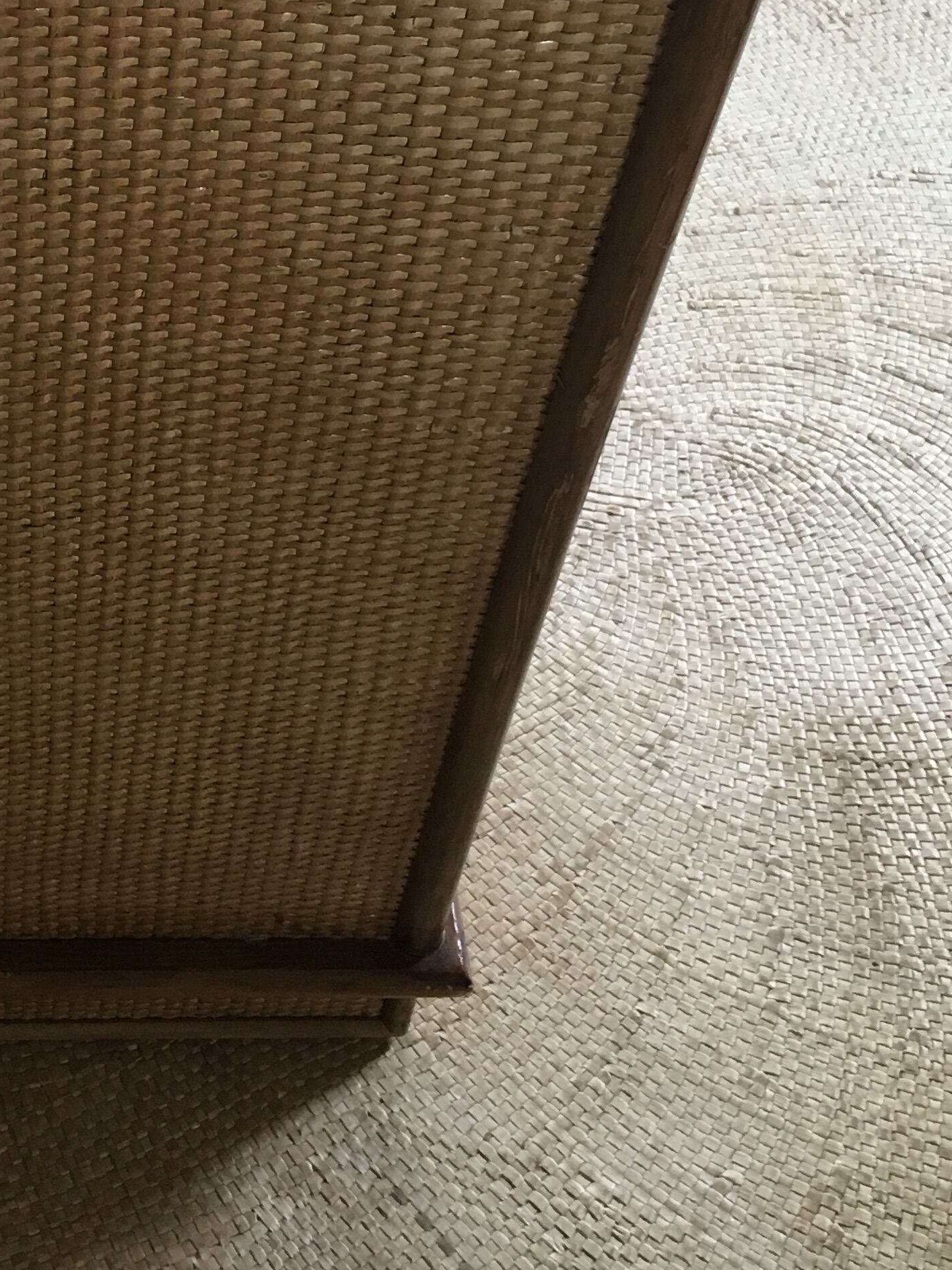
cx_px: 41
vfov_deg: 30.6
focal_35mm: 62
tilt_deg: -46.8
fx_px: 2274
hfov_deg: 22.9
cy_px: 288
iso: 125
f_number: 2.2
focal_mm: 4.15
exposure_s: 1/33
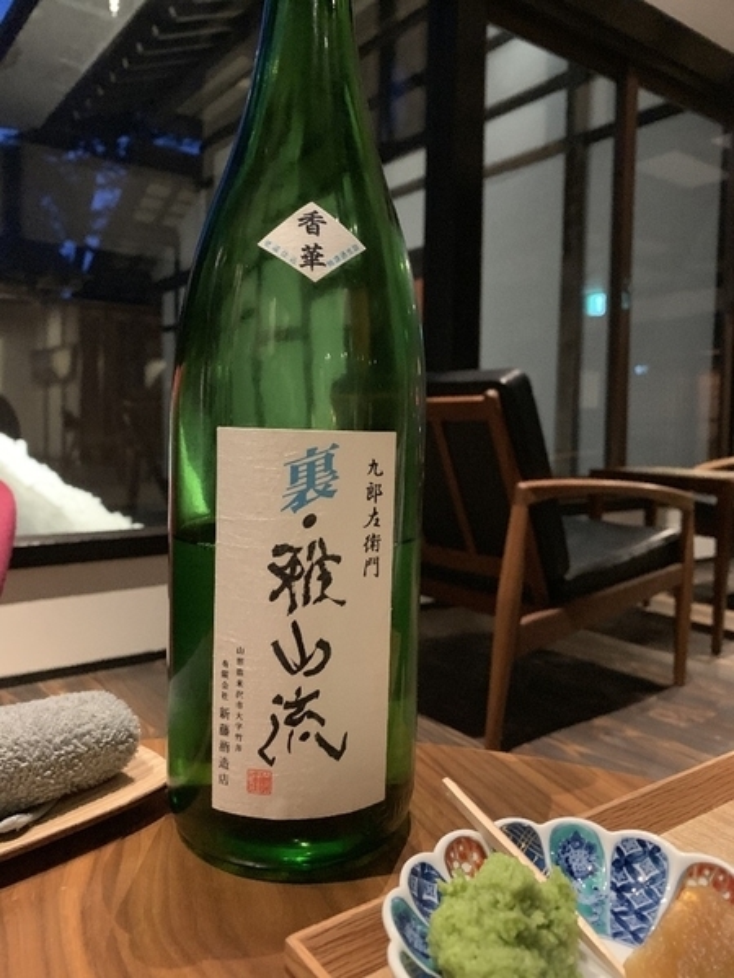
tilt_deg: -3.7
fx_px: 735
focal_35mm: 26
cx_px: 367
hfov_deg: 53.1
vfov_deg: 67.3
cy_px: 489
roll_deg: -0.5
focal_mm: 4.25
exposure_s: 1/28
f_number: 1.8
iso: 800
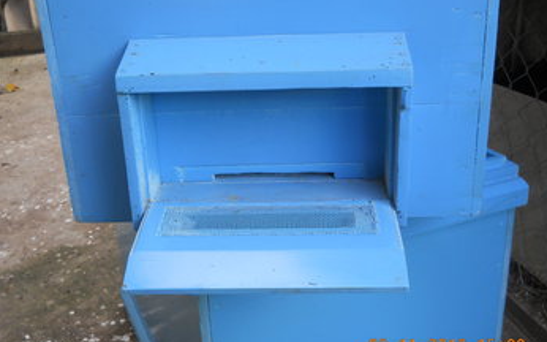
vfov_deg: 29.2
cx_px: 274
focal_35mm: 44
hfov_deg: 45.3
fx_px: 656
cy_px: 178
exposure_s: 1/60
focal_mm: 6.72
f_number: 3.1
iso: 80
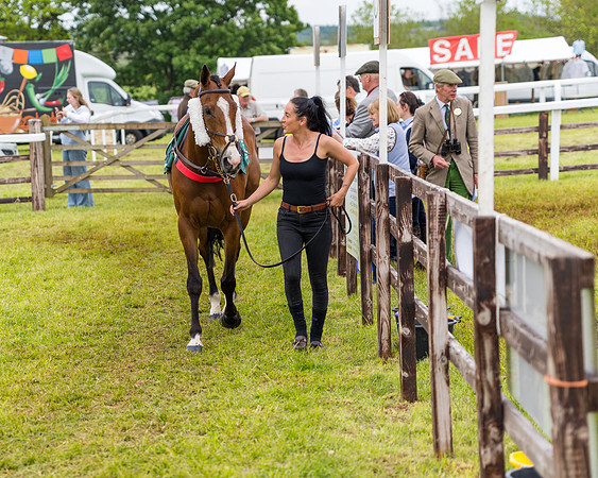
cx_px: 265
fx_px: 2128
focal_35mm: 120
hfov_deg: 16.0
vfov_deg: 12.8
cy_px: 241
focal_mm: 105
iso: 50
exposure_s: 1/125
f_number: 4
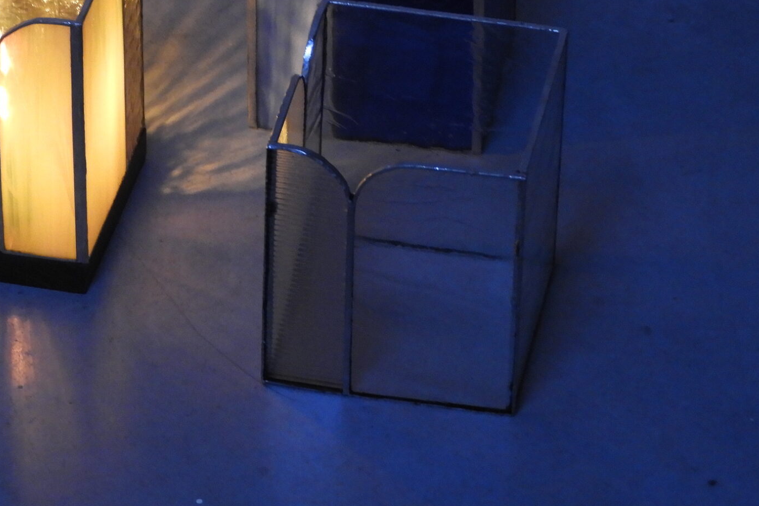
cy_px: 65
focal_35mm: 203
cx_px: 121
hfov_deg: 10.1
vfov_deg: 6.8
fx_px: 4280
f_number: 4.8
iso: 450
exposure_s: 1/15
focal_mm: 18.8
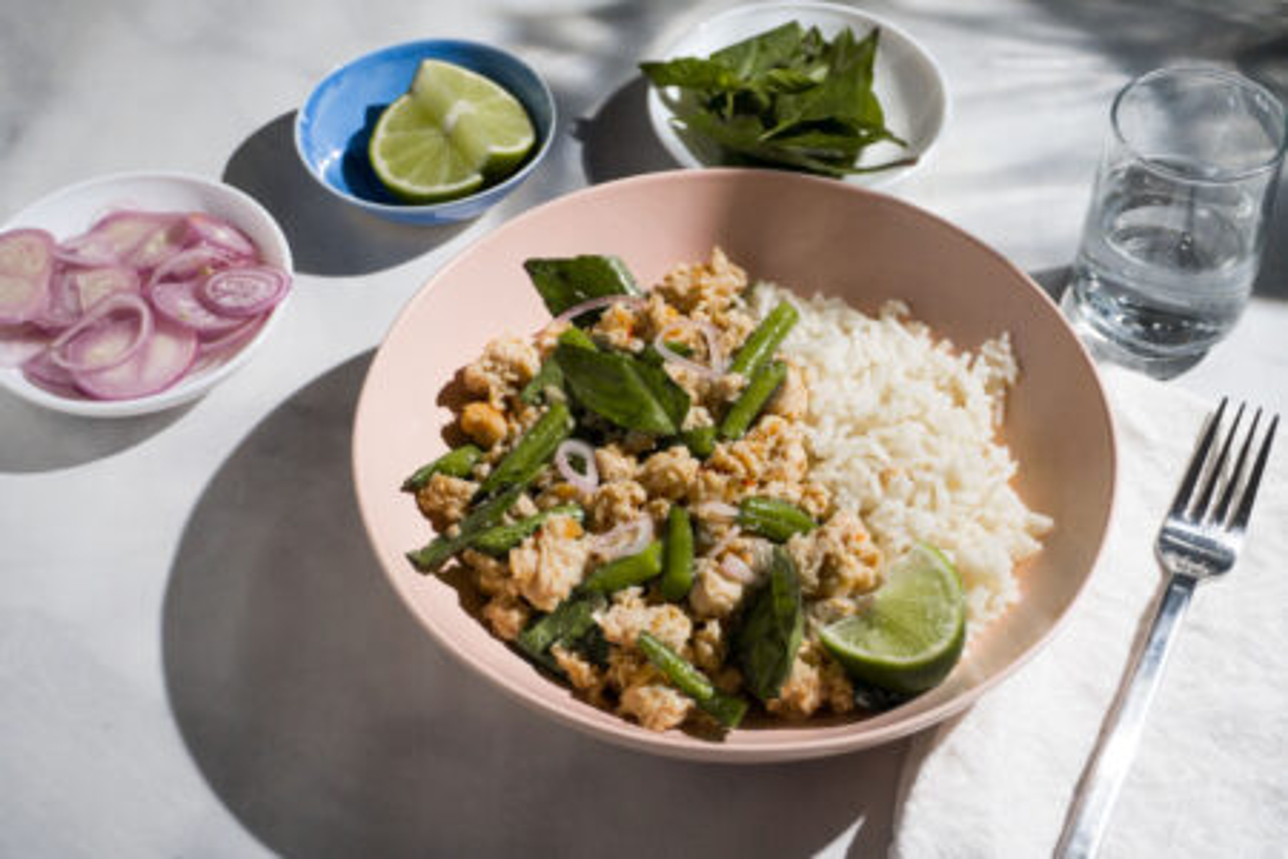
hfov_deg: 35.9
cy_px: 430
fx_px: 1986
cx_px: 644
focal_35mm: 56
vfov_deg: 24.4
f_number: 5.6
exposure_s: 1/160
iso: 800
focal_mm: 37
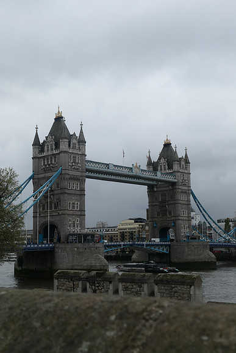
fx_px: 462
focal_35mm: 47
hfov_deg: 28.7
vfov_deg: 41.9
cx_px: 118
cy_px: 176
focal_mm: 17.1
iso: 200
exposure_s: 1/800
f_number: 5
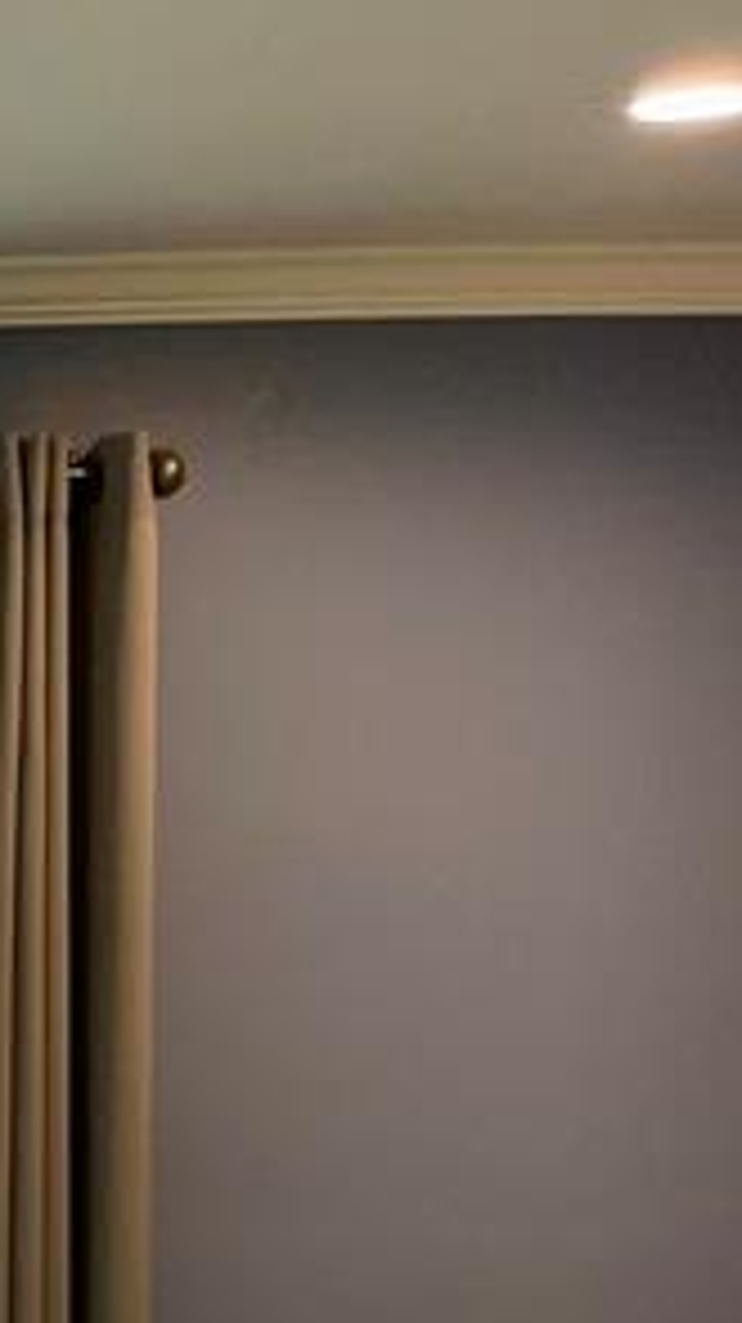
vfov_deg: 22.0
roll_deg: -0.1
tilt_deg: -3.7
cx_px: -1340
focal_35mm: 95
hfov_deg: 10.1
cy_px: 1188
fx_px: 3329
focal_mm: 5.1
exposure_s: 1/120
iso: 125
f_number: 1.6
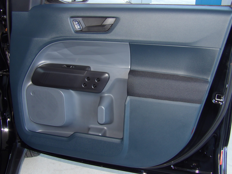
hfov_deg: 41.2
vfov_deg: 31.5
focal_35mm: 46
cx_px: 116
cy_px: 87
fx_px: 308
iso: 200
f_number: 3.8
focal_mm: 8.2
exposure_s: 1/33
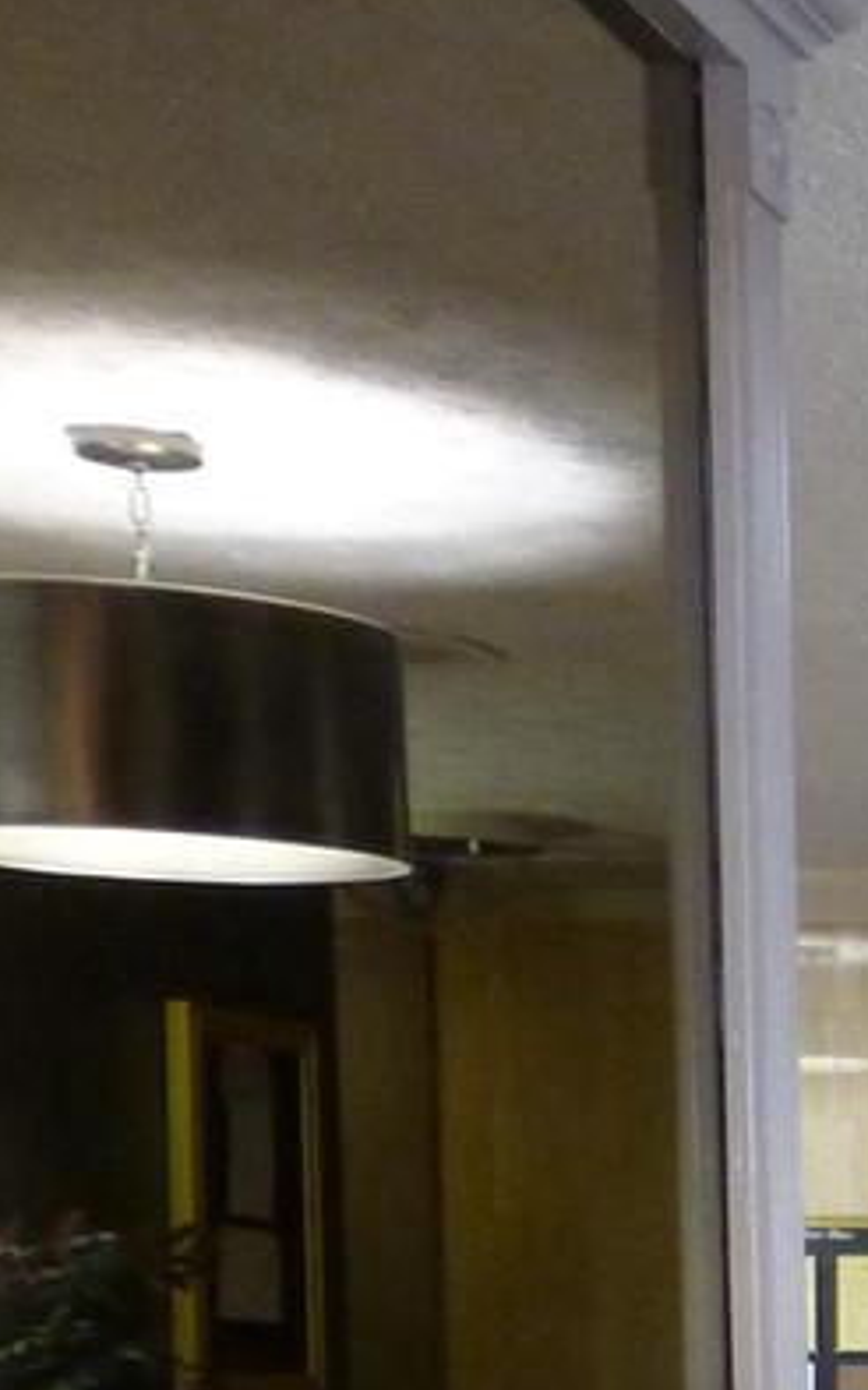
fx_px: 3523
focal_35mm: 93
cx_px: 2244
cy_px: 1778
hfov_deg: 11.2
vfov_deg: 20.5
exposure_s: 1/15
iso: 400
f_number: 3.3
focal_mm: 4.3
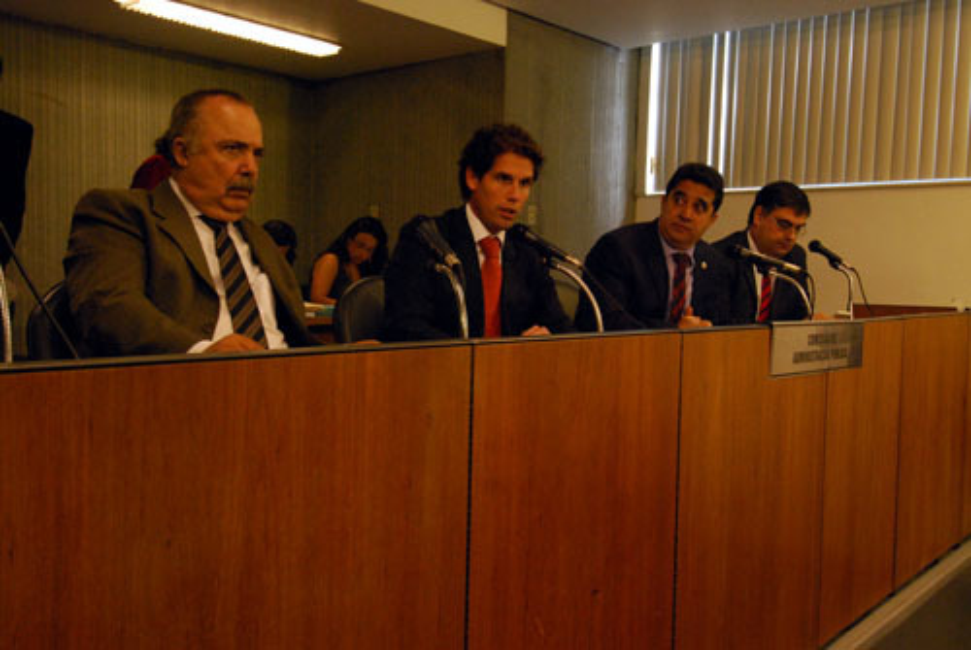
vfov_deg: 40.1
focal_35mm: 33
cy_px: 325
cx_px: 486
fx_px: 891
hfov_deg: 57.2
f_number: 8
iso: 1600
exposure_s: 1/60
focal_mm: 22
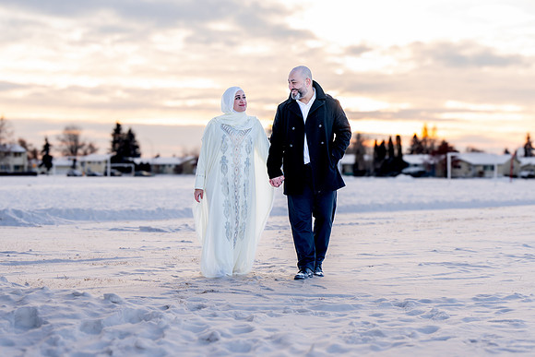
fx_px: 1040
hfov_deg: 28.8
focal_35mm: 70
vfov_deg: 19.5
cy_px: 178
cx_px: 268
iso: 100
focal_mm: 70
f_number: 4.5
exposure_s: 1/125
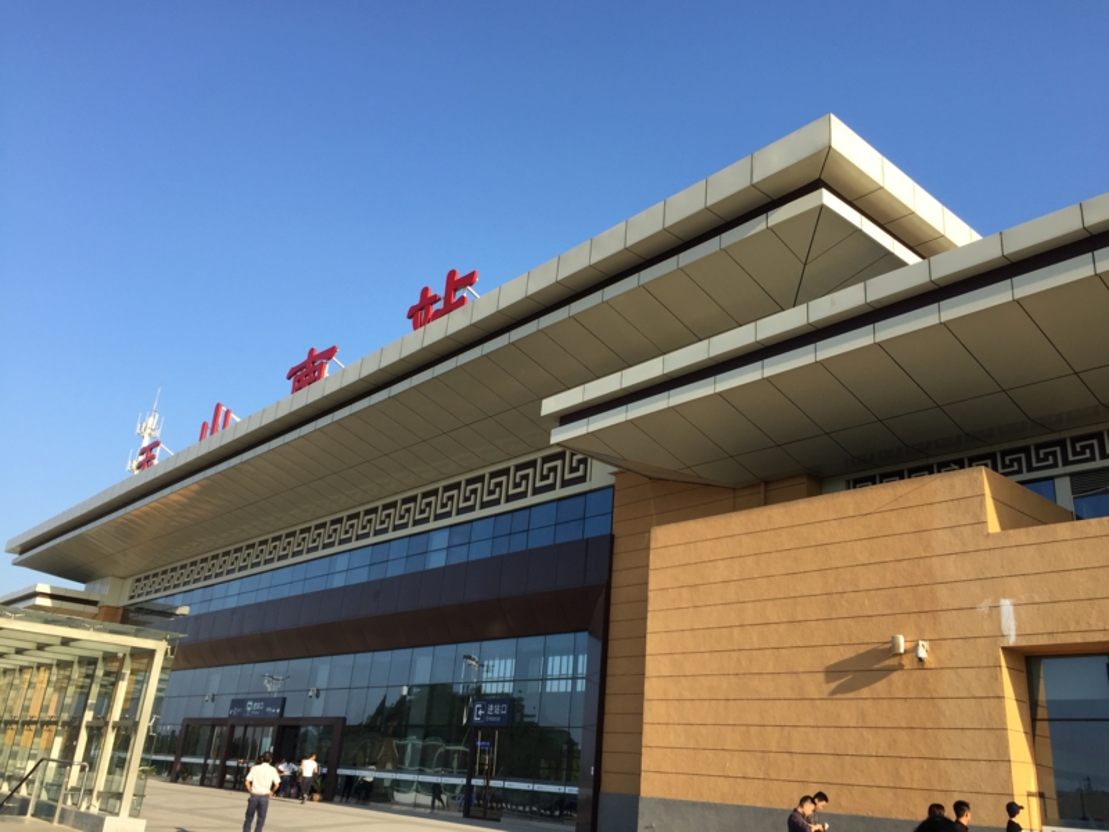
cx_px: 554
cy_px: 416
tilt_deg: +22.0
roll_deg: -4.6
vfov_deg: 48.2
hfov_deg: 61.7
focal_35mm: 29
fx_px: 929
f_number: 2.2
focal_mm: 4.15
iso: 32
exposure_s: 1/942
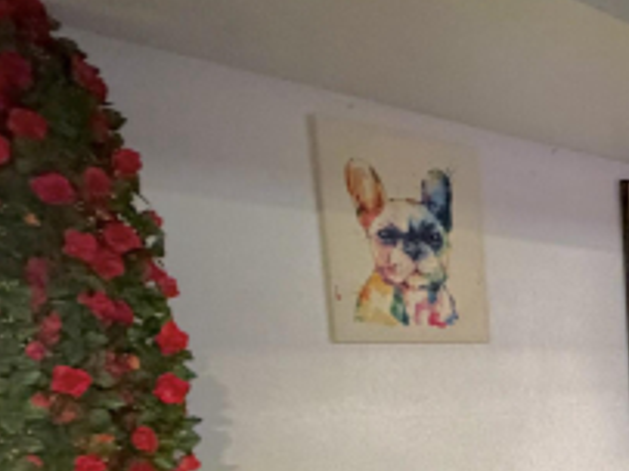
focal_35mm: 46
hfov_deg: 28.0
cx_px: 937
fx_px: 835
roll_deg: +0.1
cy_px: 459
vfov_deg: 29.6
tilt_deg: -8.0
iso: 1250
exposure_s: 1/30
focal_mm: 2.22
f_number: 2.2
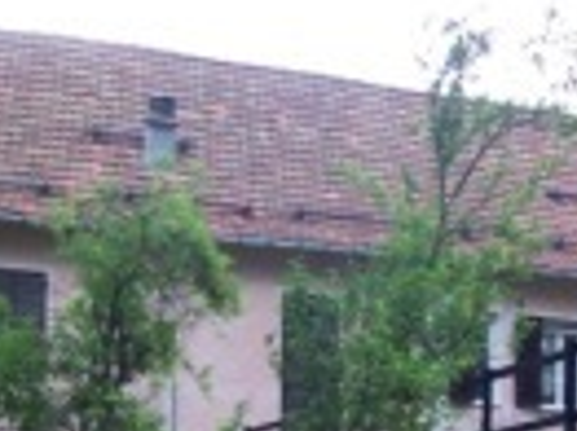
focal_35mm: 116
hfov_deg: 16.9
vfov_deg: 12.4
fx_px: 1932
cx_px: 445
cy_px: 545
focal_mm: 6.1
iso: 160
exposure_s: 1/125
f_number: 2.7
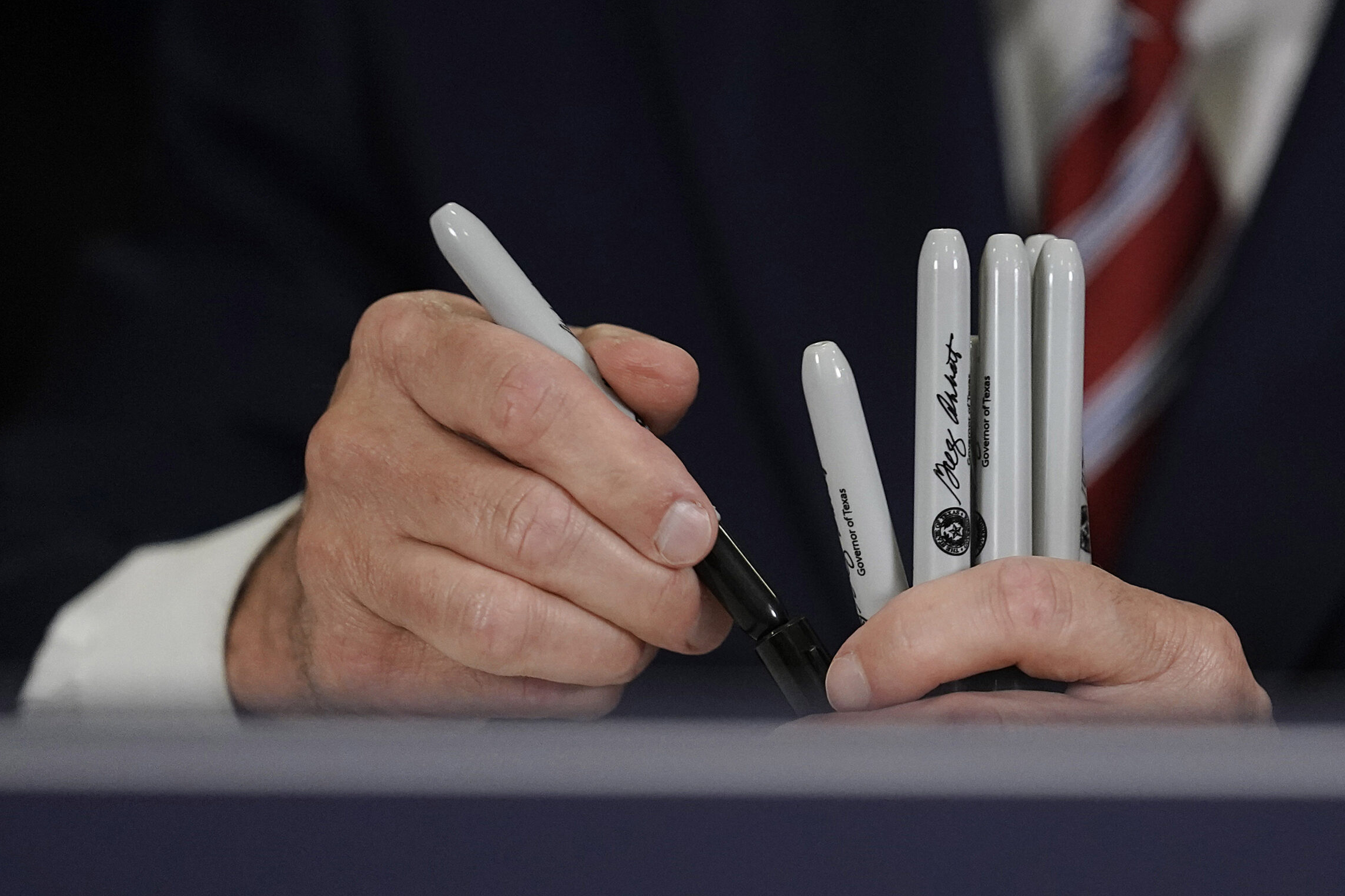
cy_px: 435
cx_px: 704
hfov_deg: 9.2
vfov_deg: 6.2
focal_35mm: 223
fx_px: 8330
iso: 3200
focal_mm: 200
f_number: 2.8
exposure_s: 1/160
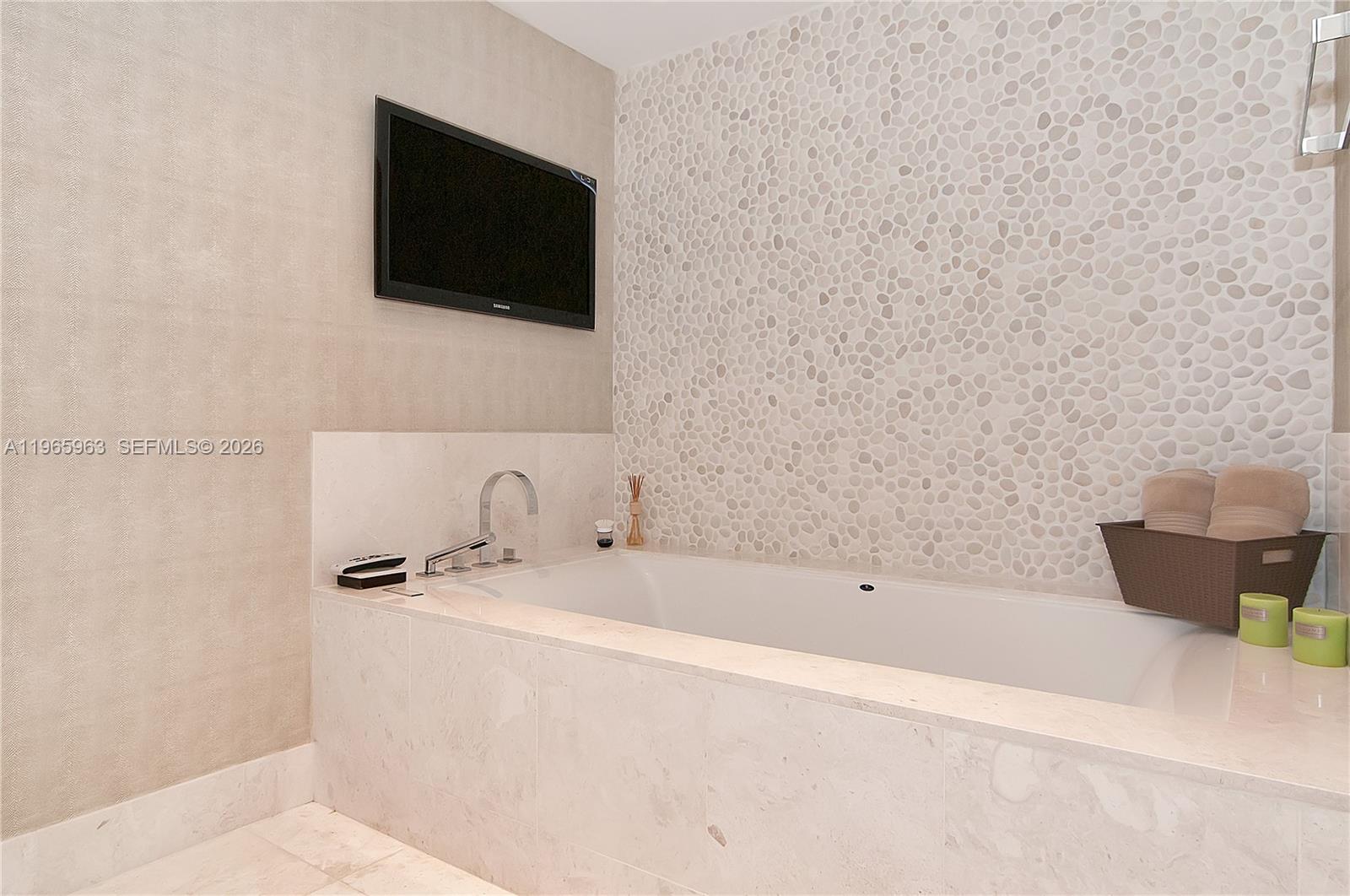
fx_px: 786
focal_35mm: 21
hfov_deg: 81.3
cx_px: 675
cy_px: 448
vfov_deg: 59.3
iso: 400
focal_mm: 14
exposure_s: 1/60
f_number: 5.6
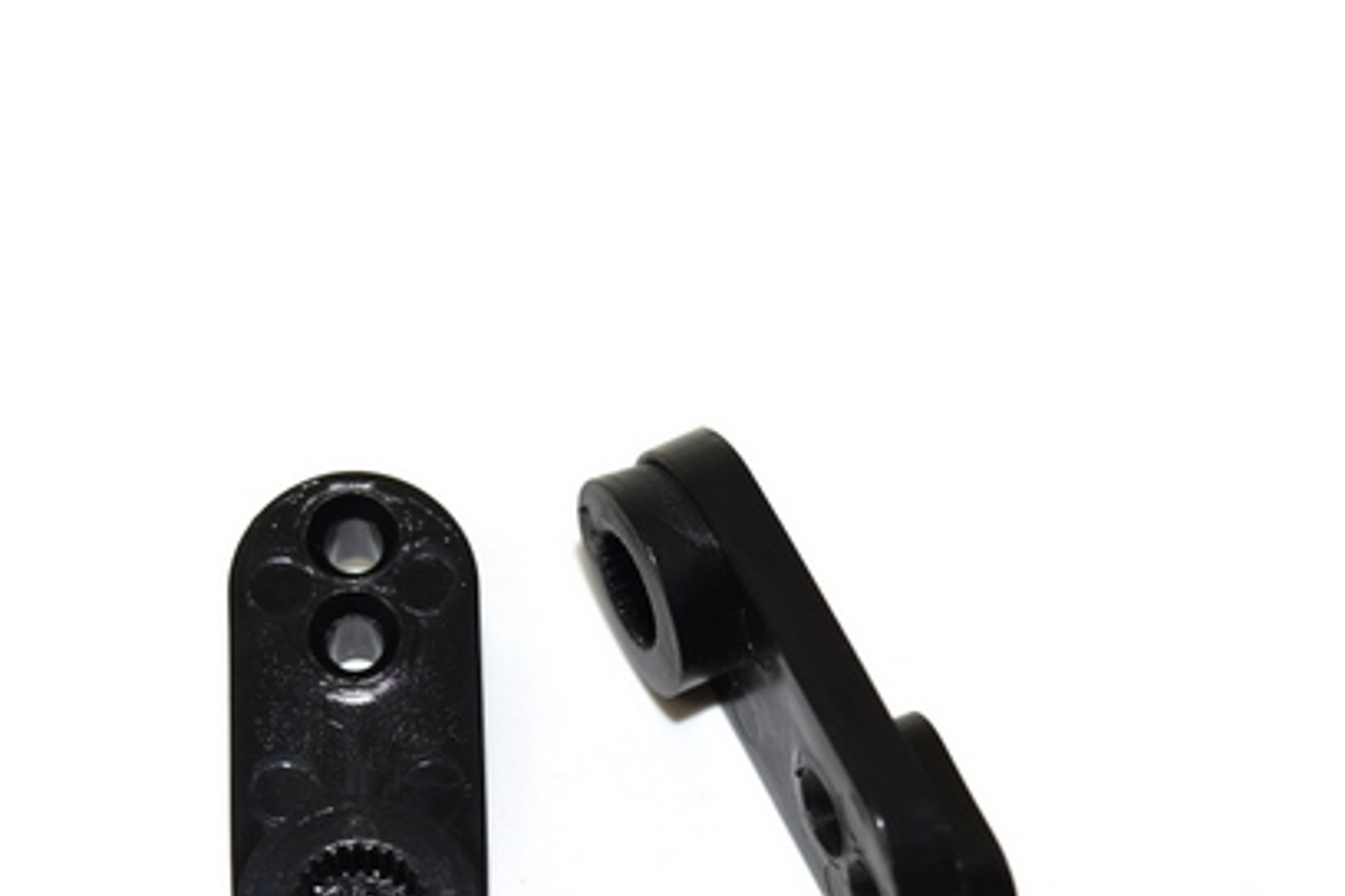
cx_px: 527
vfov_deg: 13.6
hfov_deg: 20.4
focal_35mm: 100
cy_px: 758
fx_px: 3736
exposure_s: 1/60
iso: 100
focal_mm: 34
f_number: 6.3
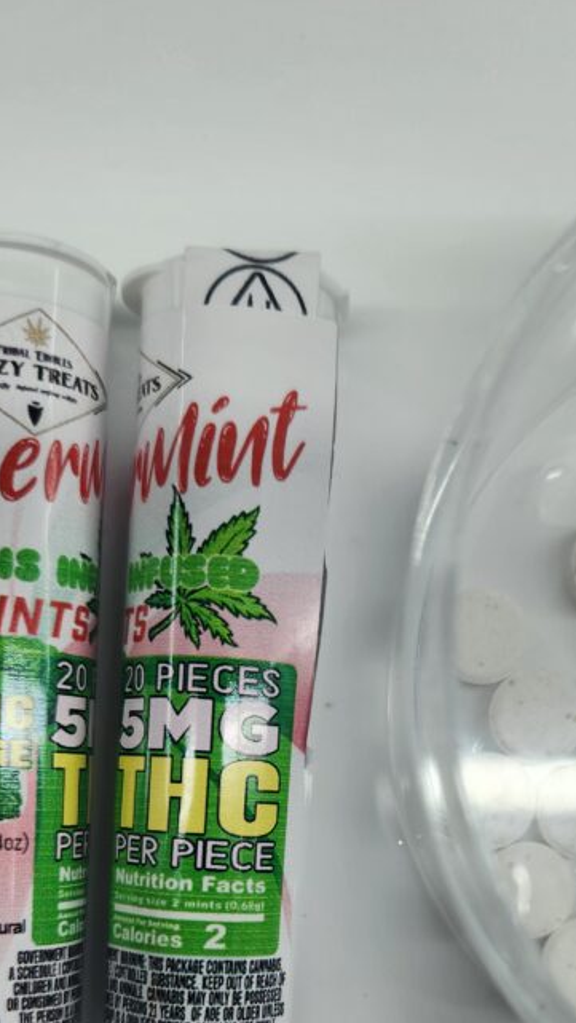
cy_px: 798
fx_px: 1085
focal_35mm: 40
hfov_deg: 29.6
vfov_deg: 48.0
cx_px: 370
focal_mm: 5.4
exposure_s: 1/180
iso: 64
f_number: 1.8
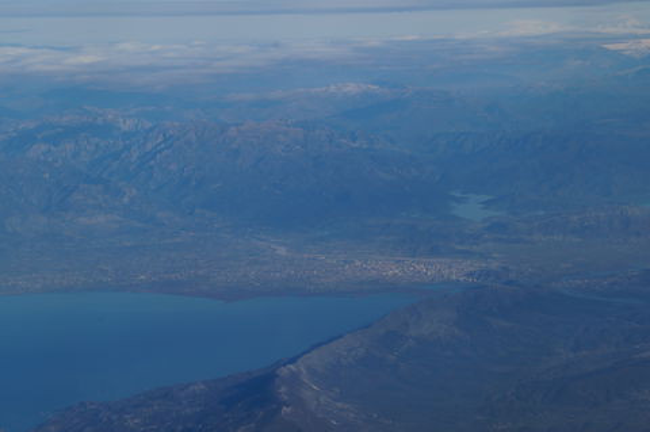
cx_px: 325
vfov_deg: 13.0
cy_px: 216
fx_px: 1894
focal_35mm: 105
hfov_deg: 19.5
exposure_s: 1/250
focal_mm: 70
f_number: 13
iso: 100
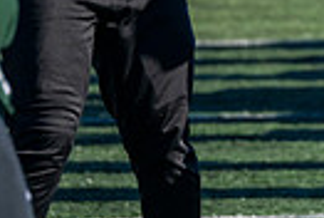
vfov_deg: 1.6
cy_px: -239
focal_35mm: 884
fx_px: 7974
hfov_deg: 2.3
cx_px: 539
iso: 250
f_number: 5
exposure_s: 1/2000
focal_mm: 200
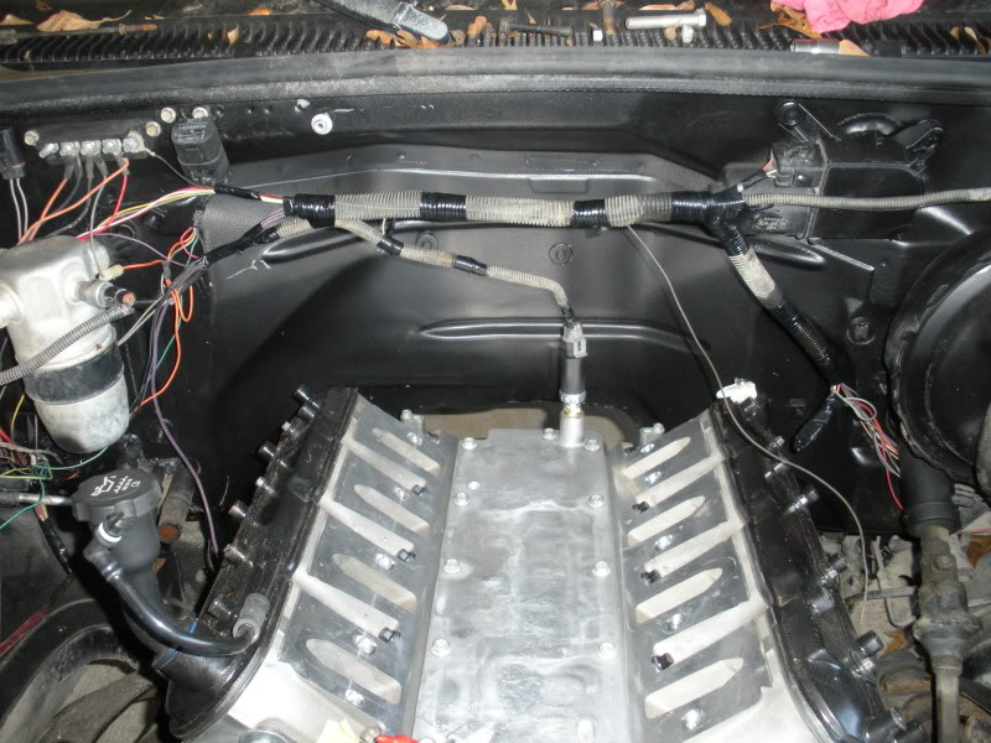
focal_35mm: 36
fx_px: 1031
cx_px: 496
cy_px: 372
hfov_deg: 51.4
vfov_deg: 39.7
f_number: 3.5
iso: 222
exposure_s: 1/60
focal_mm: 6.3
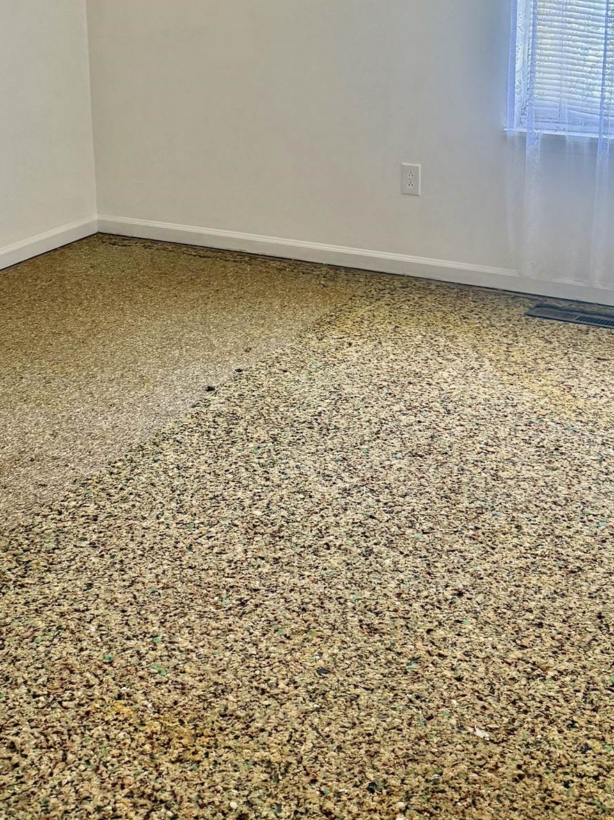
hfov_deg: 30.7
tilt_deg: -11.1
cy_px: 155
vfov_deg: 38.8
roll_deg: -0.4
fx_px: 1112
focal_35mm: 47
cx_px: 381
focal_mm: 6.76
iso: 160
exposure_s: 1/60
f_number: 1.78
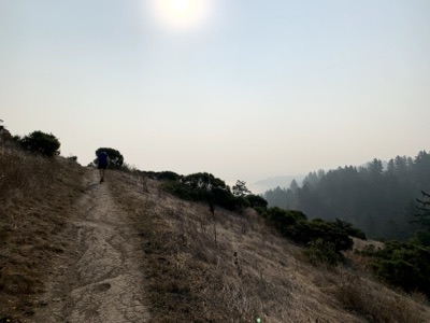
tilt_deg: -3.0
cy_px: 162
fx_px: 323
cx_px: 215
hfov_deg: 67.3
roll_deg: +2.3
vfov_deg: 53.1
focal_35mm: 26
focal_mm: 4.25
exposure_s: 1/15385
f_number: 1.8
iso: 25
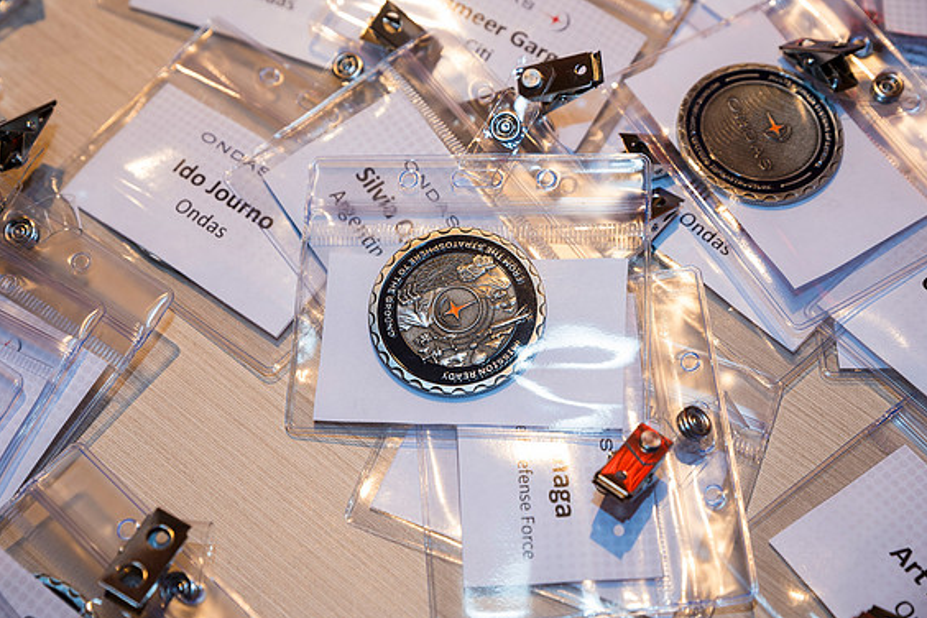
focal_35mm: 72
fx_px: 1854
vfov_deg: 18.9
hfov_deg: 28.1
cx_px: 460
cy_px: 303
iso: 400
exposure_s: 1/60
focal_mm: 70
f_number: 5.6
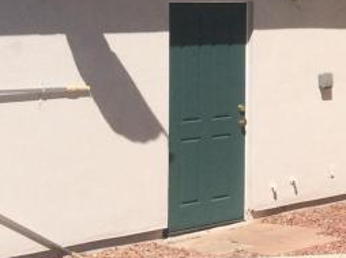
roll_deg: +2.1
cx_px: 542
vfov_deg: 12.5
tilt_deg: -0.4
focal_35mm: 117
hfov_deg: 15.4
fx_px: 1168
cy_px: 3
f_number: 2.2
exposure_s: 1/5128
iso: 40
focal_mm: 4.15
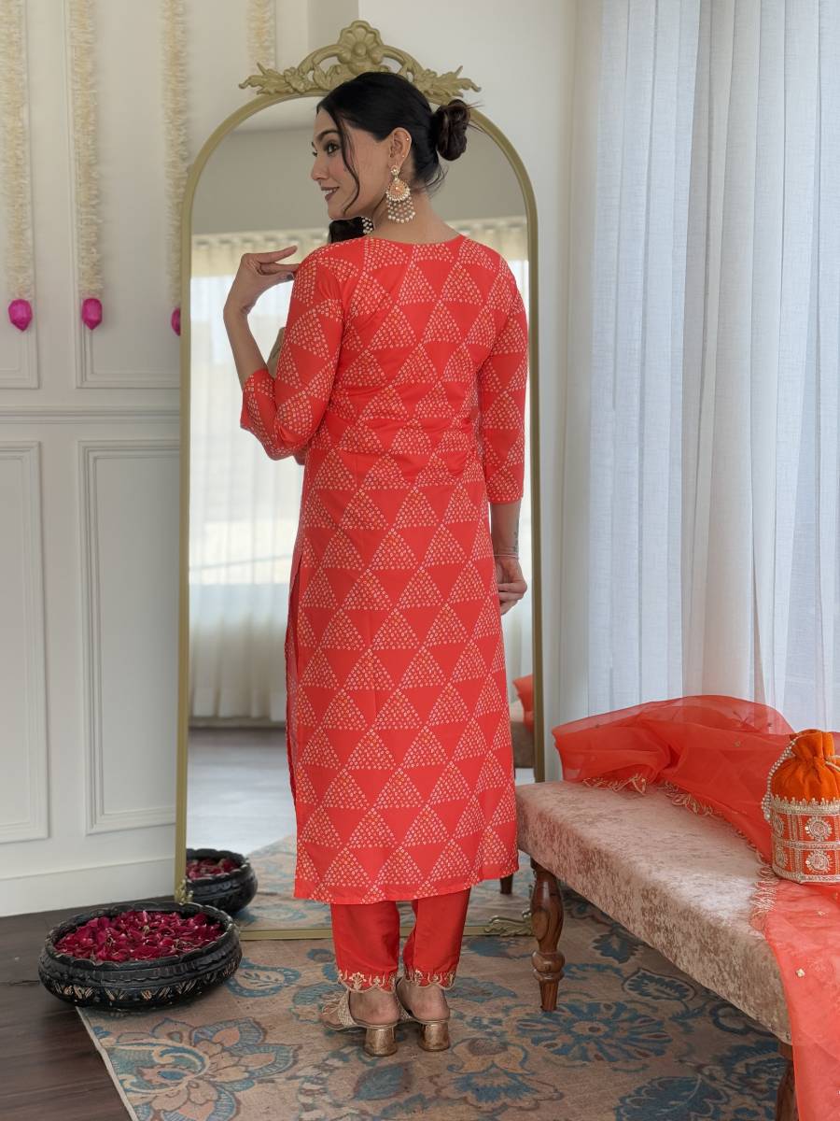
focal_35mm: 48
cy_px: 560
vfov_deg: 39.7
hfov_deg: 30.3
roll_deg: -0.4
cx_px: 420
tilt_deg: -5.5
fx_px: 1553
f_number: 1.78
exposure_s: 1/125
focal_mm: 6.76
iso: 200
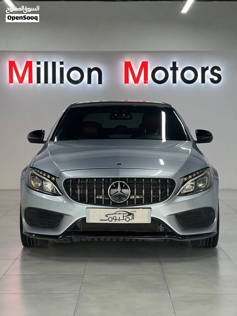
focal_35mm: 77
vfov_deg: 25.3
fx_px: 703
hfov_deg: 19.1
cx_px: 118
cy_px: 158
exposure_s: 1/60
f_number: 2.8
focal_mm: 9
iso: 250
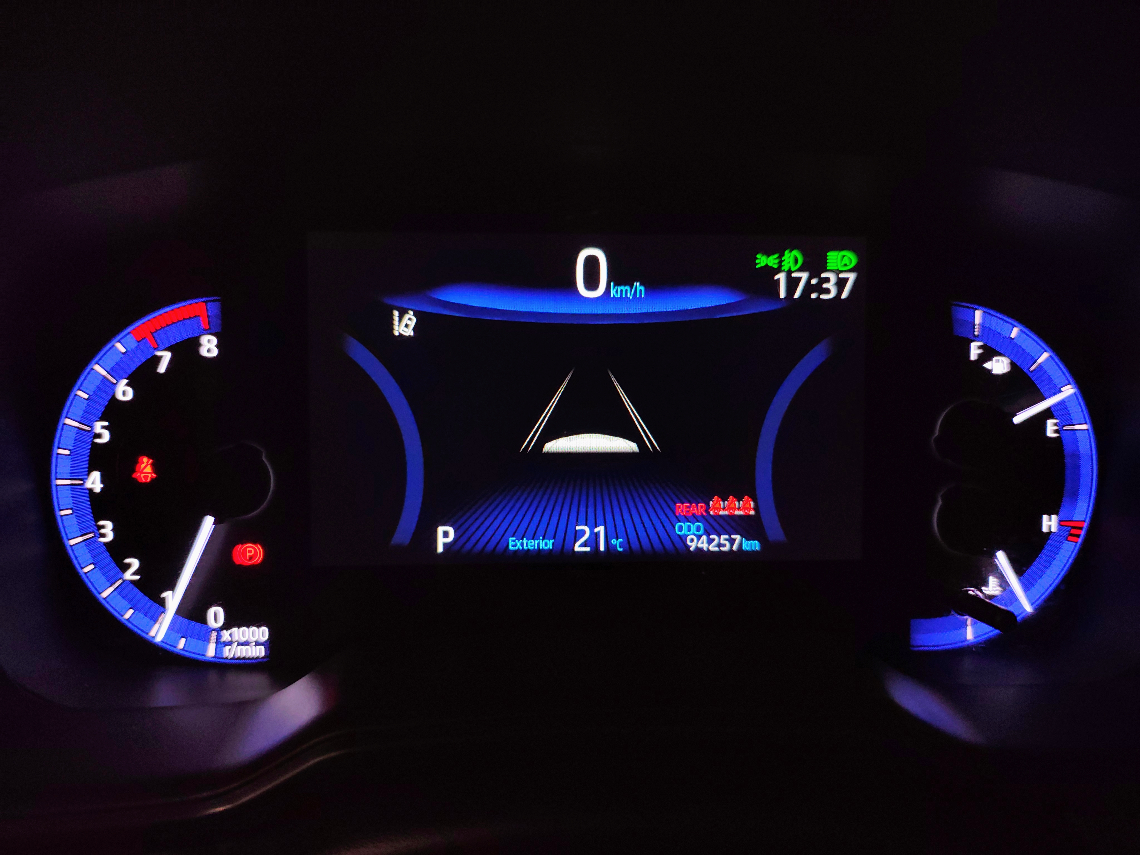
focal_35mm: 25
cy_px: 428
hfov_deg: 69.4
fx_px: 823
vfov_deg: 54.9
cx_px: 570
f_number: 1.4
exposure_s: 1/40
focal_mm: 5.89
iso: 300
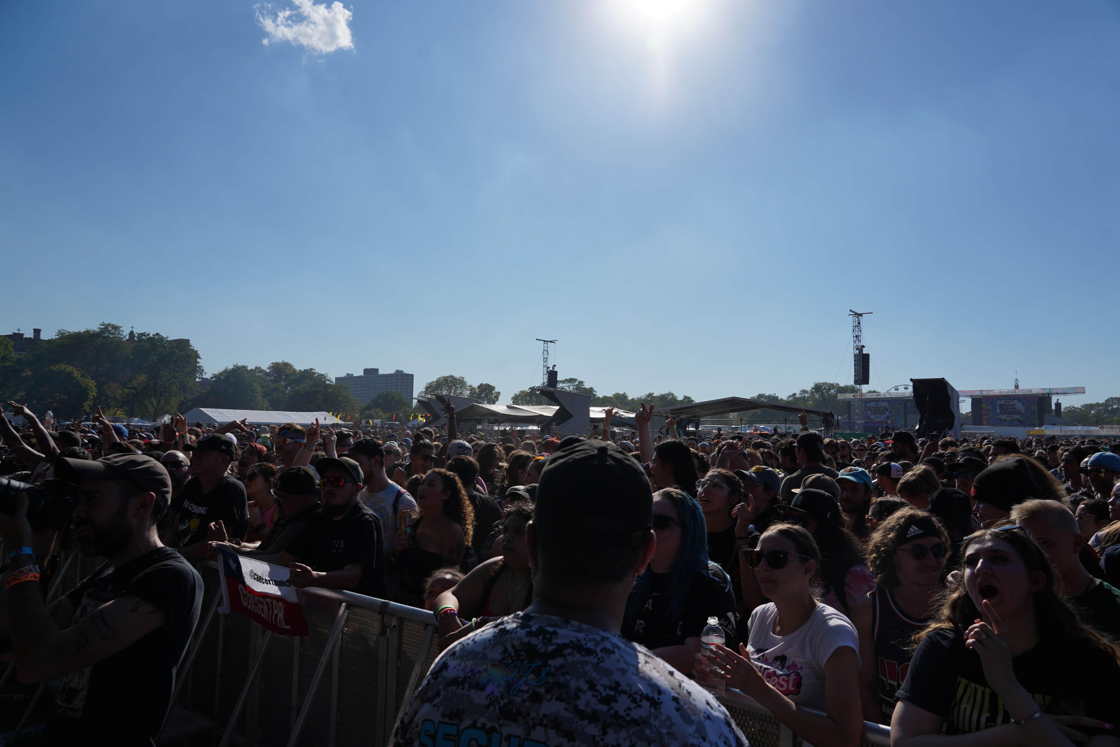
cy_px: 374
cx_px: 560
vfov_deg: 53.1
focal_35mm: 24
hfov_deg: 73.7
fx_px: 747
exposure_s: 1/800
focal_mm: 24
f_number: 8
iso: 100
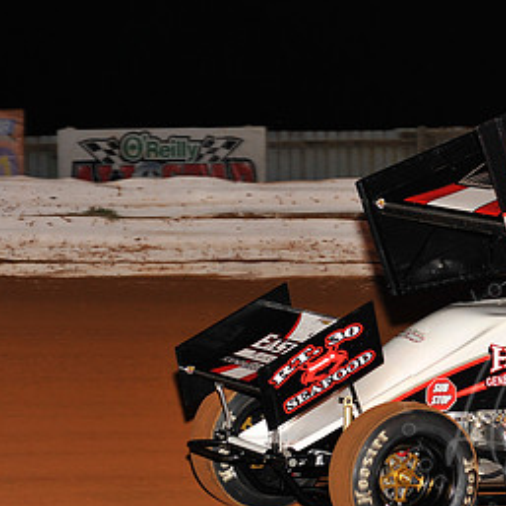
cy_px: 219
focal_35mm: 192
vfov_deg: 9.1
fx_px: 3175
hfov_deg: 9.0
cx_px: 516
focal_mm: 100
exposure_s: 1/250
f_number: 5.6
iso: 500
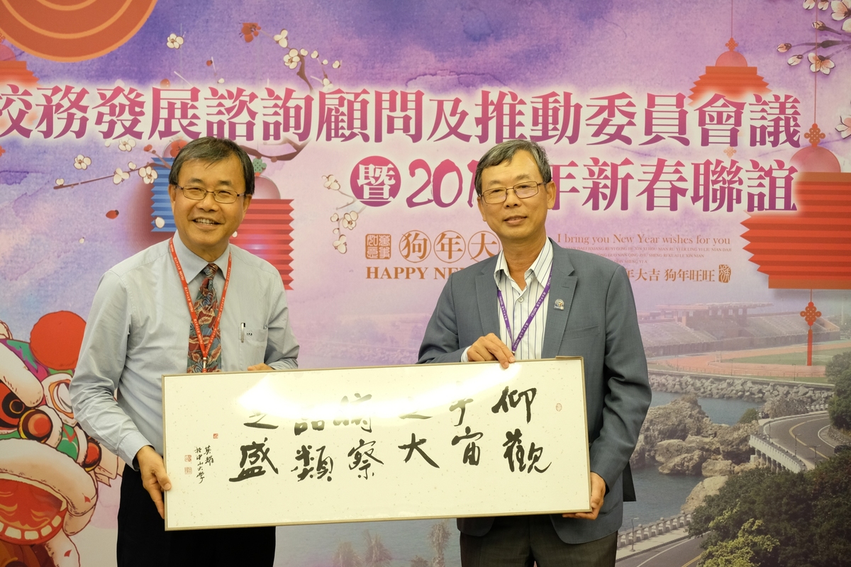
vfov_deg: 18.2
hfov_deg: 27.0
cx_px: 426
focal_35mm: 75
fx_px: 1773
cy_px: 284
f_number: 4.5
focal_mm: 50
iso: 1600
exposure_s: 1/30
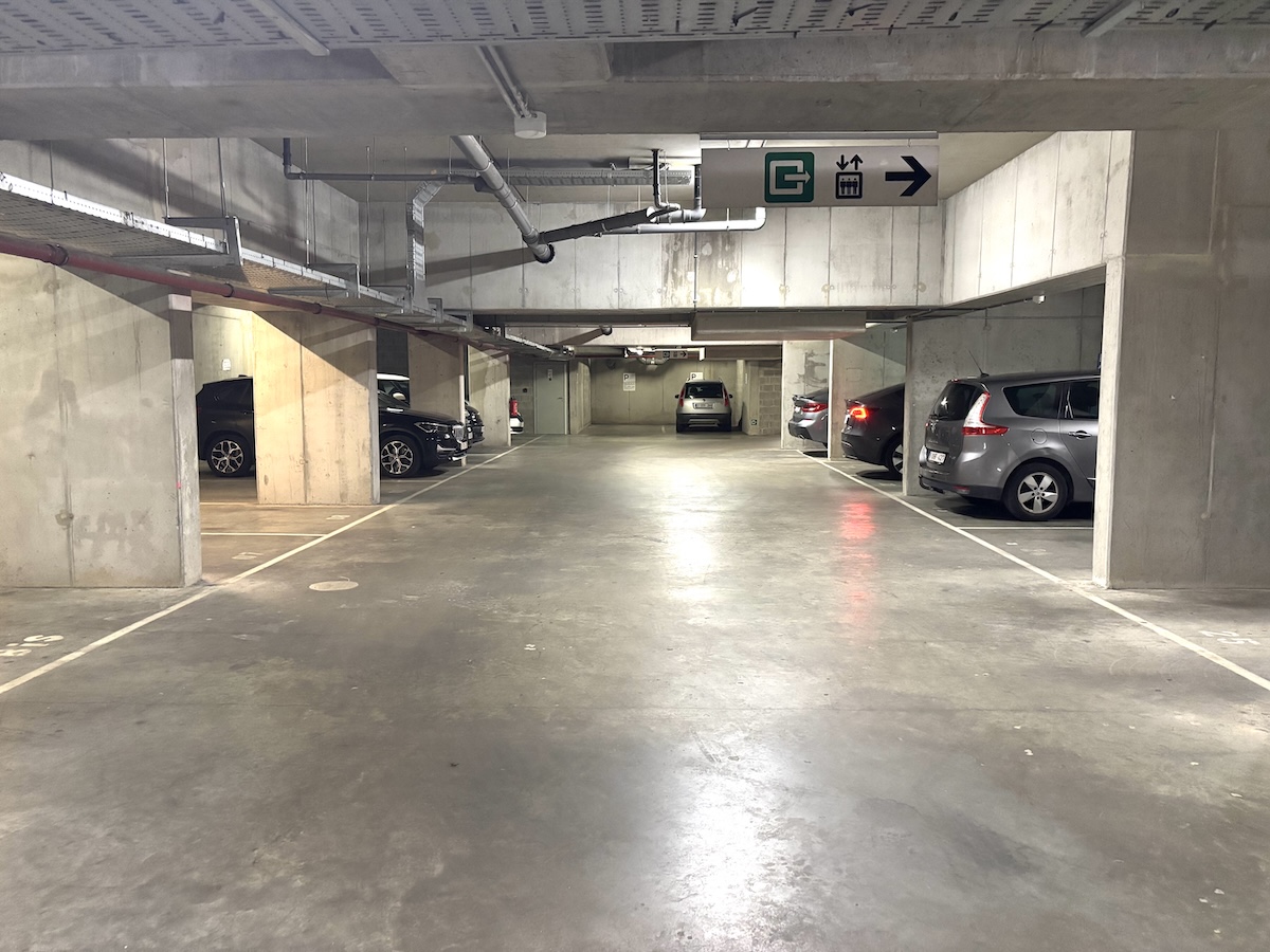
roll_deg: +0.4
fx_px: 954
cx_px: 635
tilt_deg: -5.5
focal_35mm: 26
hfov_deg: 67.3
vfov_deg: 53.1
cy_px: 476
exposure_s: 1/33
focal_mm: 5.96
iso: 640
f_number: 1.6
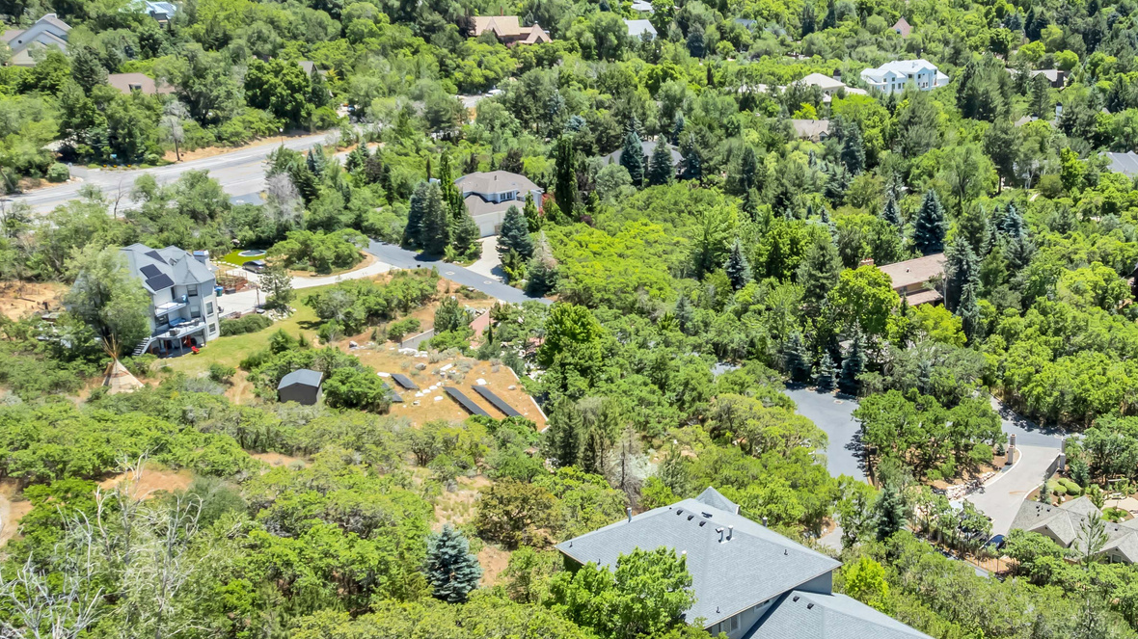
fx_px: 1207
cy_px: 323
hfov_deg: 48.7
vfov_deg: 29.7
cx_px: 840
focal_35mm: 40
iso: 120
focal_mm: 8.38
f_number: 2.8
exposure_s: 1/1250
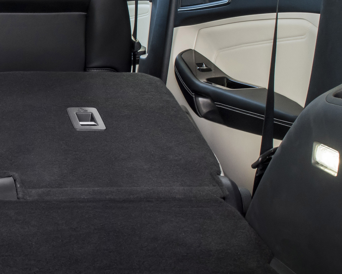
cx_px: -109
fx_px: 891
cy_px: 48
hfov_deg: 19.9
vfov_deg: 17.3
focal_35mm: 88
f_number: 11
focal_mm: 24
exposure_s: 1/8
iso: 400
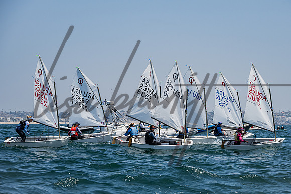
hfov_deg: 17.3
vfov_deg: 11.6
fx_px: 956
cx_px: 160
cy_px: 104
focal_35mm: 118
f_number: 6.3
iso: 500
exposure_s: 1/3200
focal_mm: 105
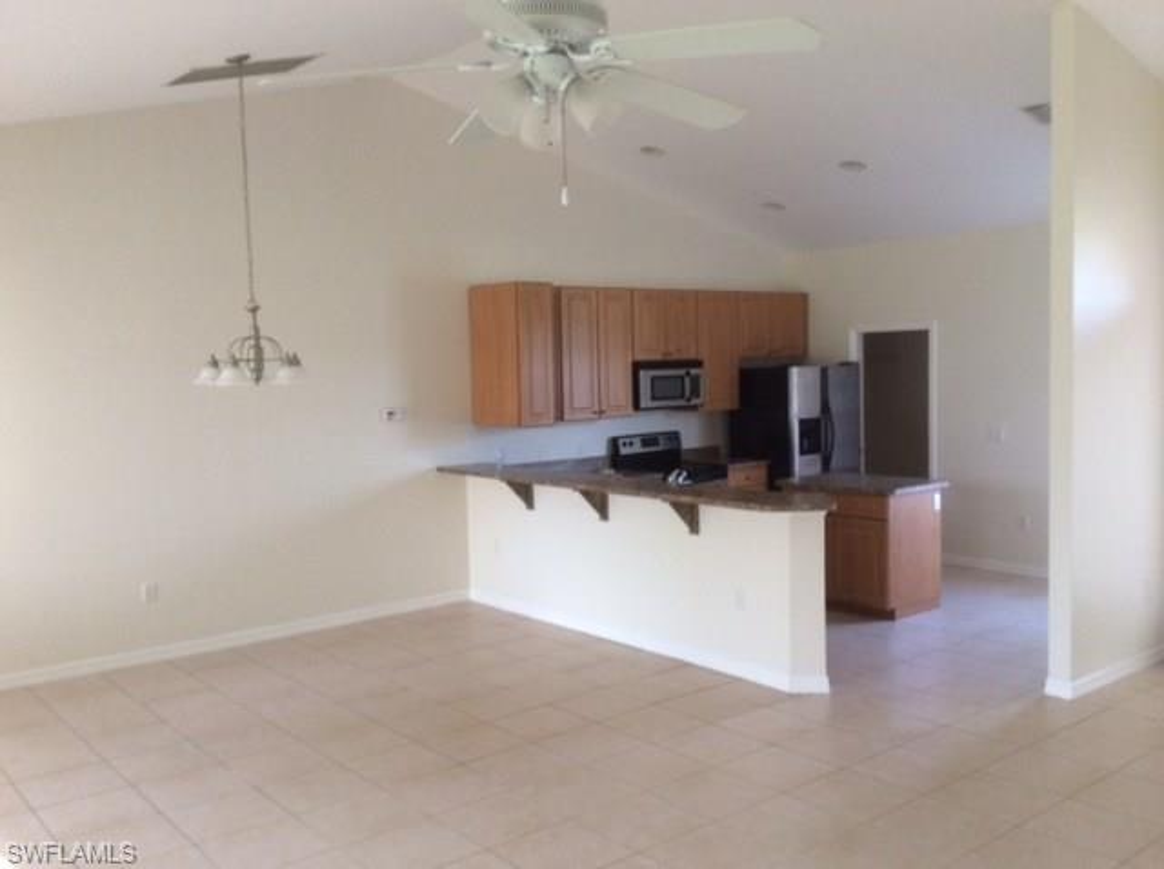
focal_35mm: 33
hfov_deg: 55.4
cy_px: 434
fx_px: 1108
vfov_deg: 42.8
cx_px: 582
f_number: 2.4
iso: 80
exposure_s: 1/24
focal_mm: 3.3
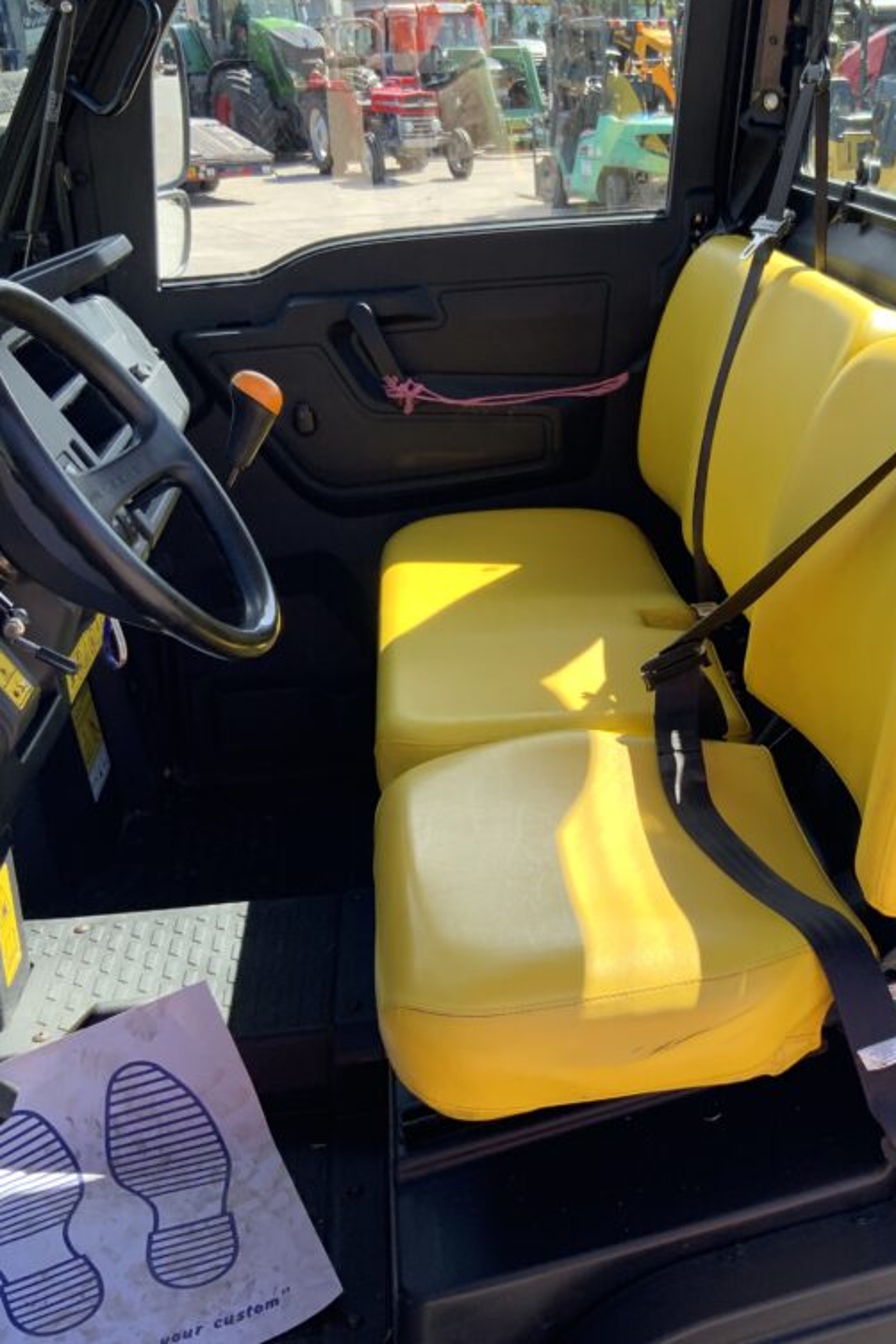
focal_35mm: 41
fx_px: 1531
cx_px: 685
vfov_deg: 47.4
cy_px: 673
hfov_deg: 32.0
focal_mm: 3
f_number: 1.8
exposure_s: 1/188
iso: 16
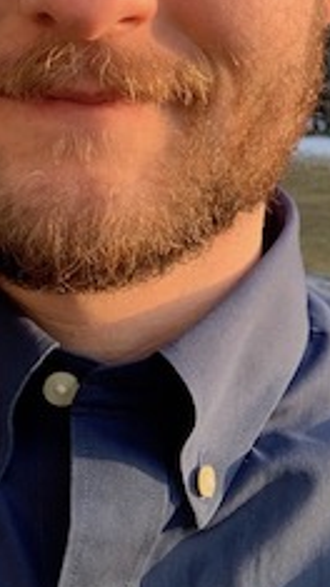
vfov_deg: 25.6
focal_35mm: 79
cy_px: 9
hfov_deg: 15.2
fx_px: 1230
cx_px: 58
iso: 20
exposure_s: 1/121
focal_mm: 2.87
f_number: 2.2
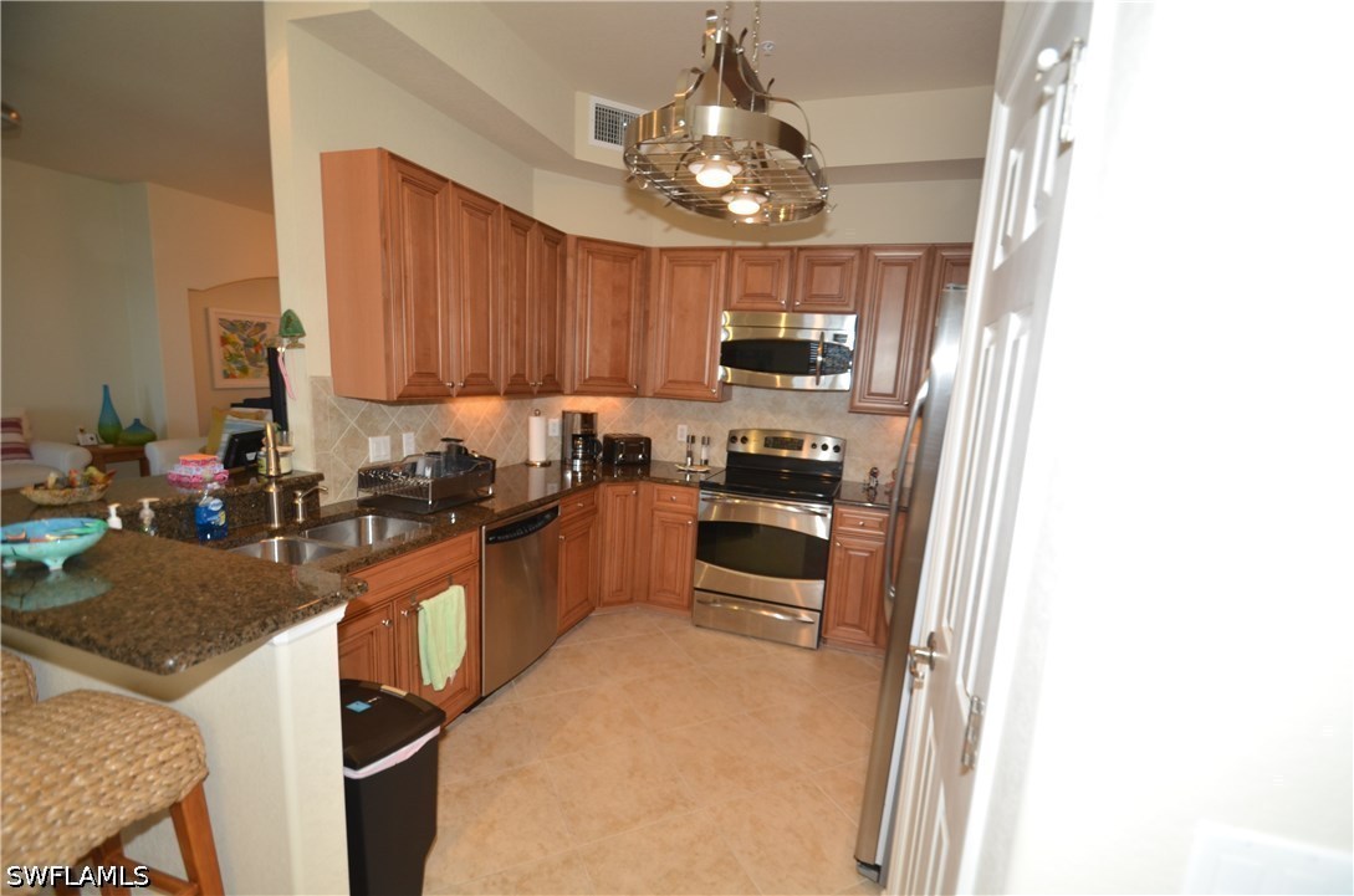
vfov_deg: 77.1
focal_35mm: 15
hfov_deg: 100.5
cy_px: 448
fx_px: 563
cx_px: 677
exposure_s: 1/60
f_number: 4
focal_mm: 10
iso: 400
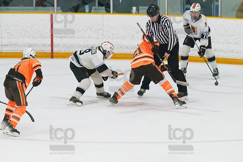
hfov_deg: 6.9
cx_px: 122
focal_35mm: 300
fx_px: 2024
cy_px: 81
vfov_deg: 4.6
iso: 8000
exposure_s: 1/1600
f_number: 5
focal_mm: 200
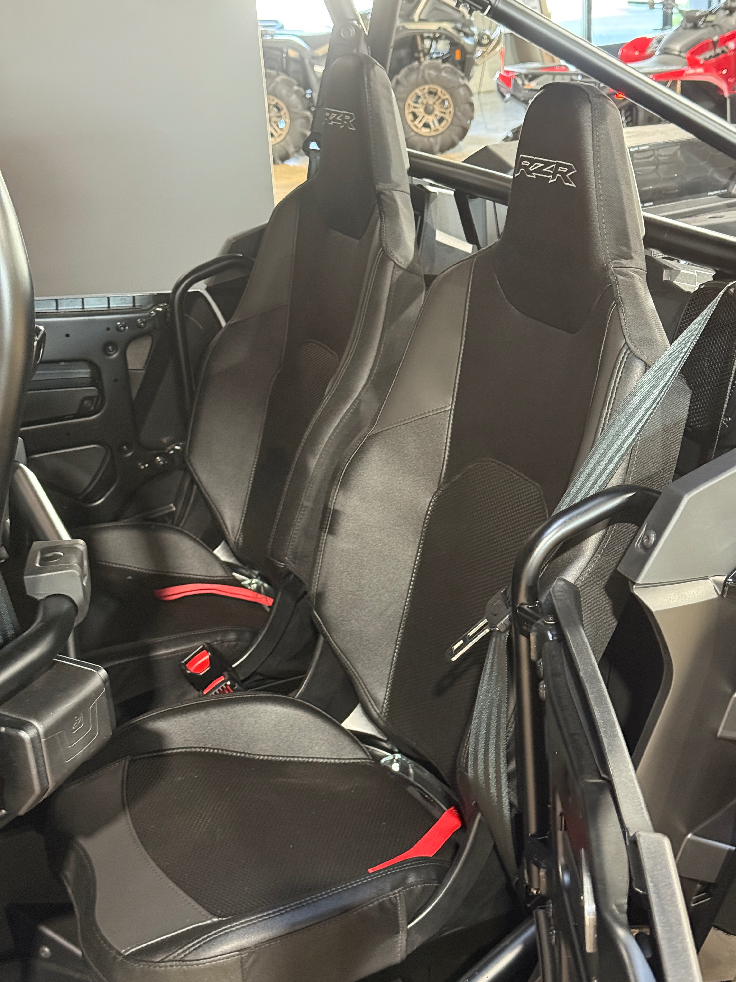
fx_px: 1361
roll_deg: +2.5
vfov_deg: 39.7
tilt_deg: -21.2
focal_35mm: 48
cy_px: 491
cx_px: 368
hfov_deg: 30.3
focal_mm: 6.76
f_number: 1.78
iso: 500
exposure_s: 1/33
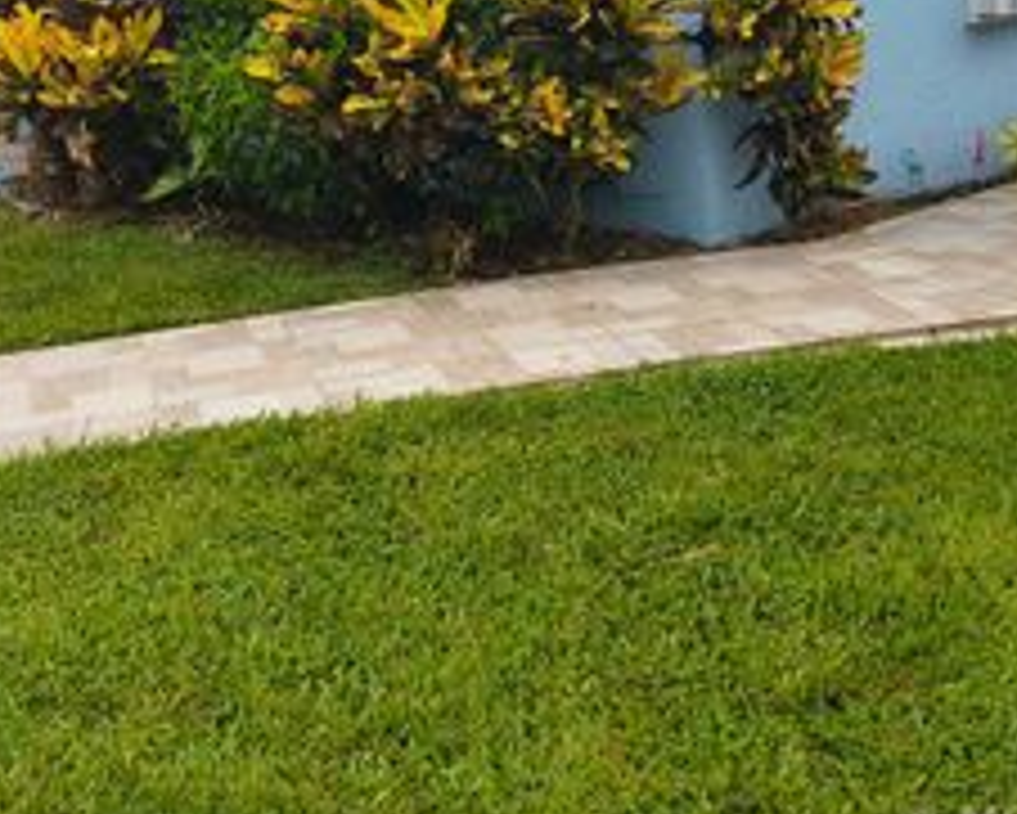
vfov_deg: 26.7
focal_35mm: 54
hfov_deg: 34.7
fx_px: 1626
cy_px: 20
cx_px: 526
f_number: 1.7
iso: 100
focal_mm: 4.68
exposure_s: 1/658
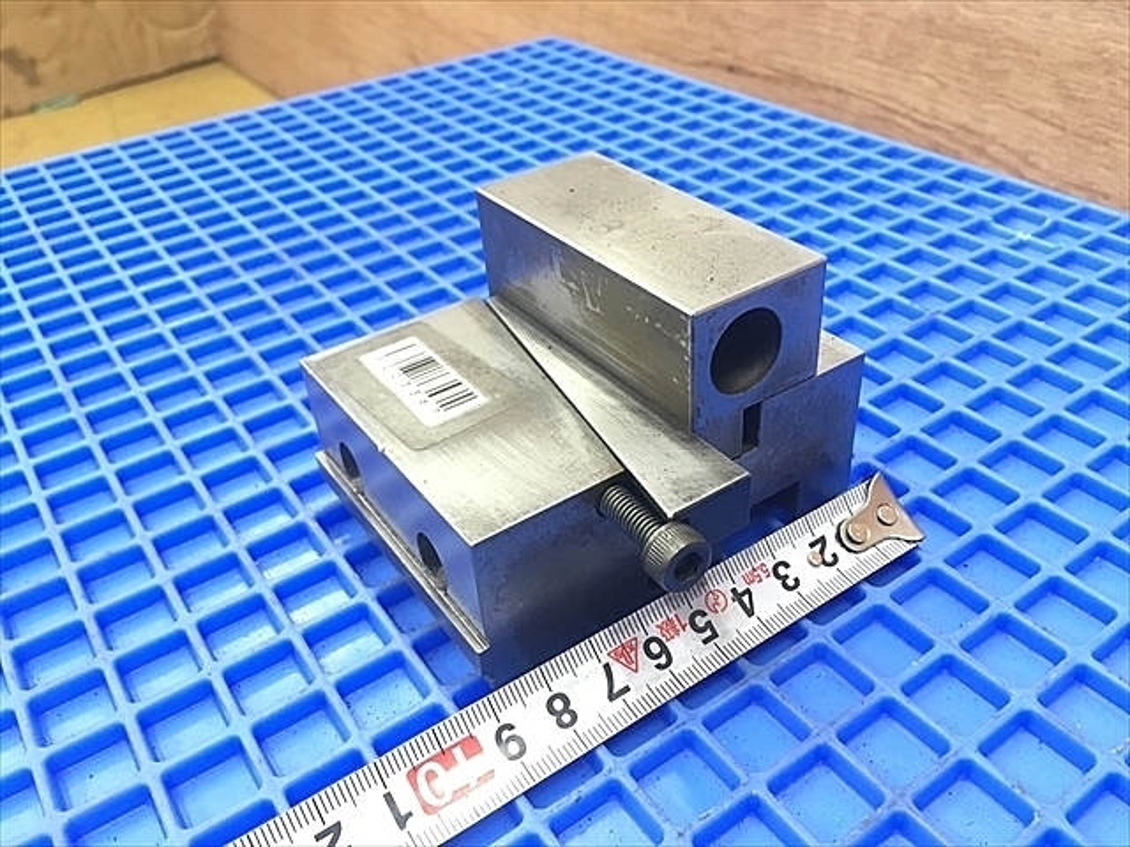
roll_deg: +5.7
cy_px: 424
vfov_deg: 48.2
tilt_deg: -35.7
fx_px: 947
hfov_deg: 61.7
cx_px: 565
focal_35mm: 29
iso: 200
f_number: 2.2
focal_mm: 4.15
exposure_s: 1/24
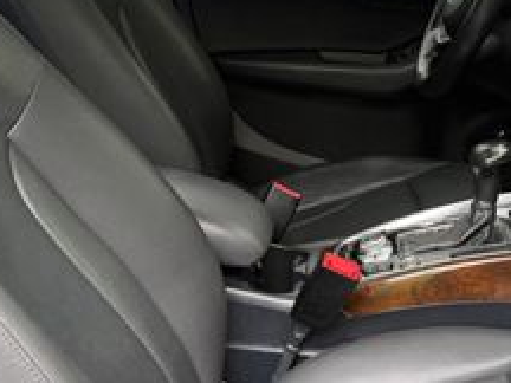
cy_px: 199
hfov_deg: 26.8
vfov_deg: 20.7
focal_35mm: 71
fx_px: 1048
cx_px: 419
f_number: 1.78
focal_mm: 6.76
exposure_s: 1/176
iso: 80
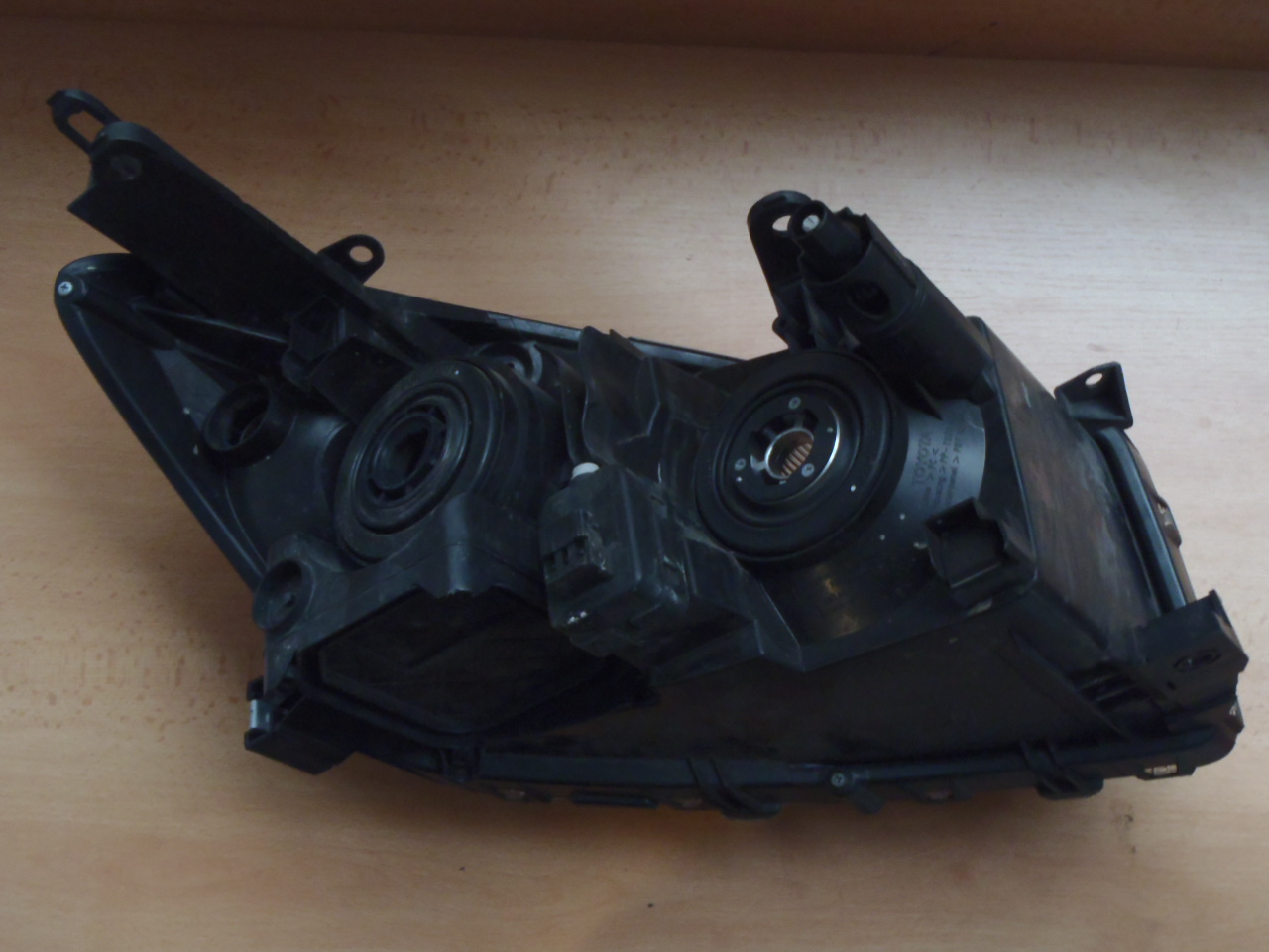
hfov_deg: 50.1
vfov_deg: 38.7
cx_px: 634
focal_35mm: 37
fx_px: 1356
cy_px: 476
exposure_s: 1/8
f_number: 4.7
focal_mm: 6.64
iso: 400
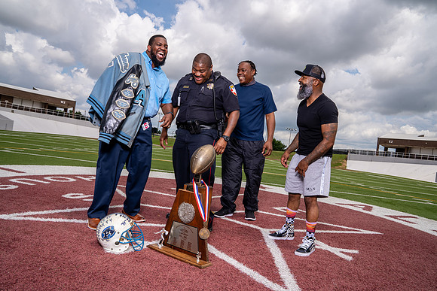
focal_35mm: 24
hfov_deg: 73.7
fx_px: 291
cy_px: 146
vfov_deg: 53.2
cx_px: 218
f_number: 11
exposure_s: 1/200
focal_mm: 24
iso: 125
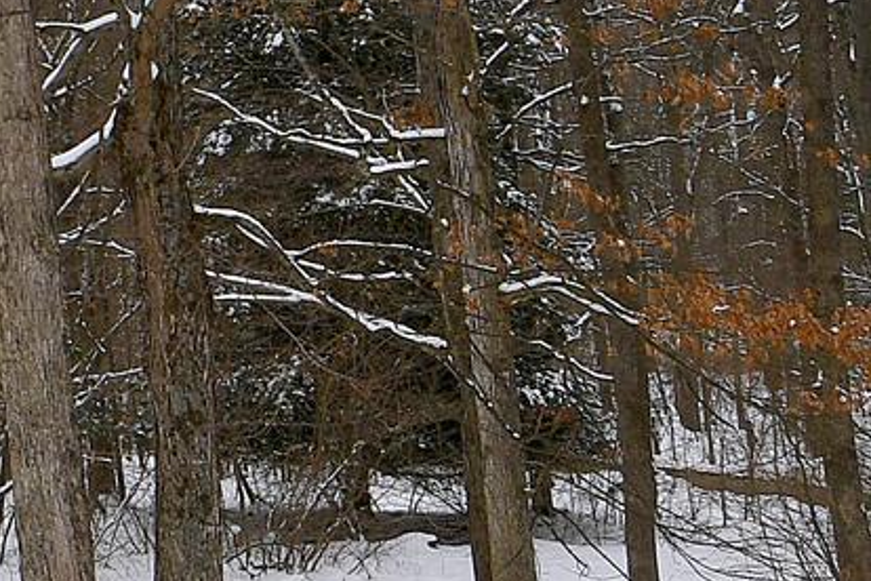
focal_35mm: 89
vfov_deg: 15.0
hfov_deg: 17.6
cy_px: -26
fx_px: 2153
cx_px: -776
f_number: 10
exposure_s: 1/400
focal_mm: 12
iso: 100
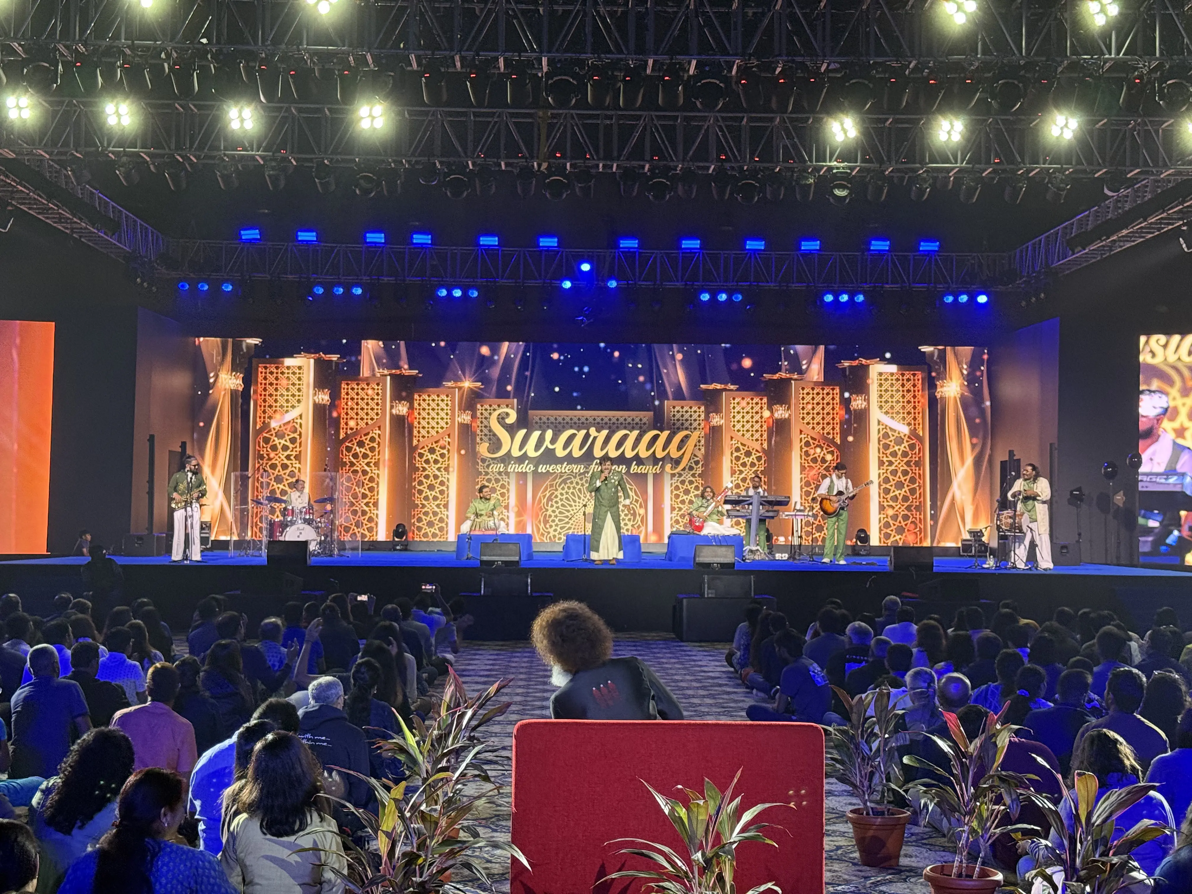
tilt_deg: +2.7
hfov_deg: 39.7
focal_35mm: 48
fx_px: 1653
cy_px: 447
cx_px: 596
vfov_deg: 30.3
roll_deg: -0.9
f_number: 1.78
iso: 250
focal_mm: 6.76
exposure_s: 1/40
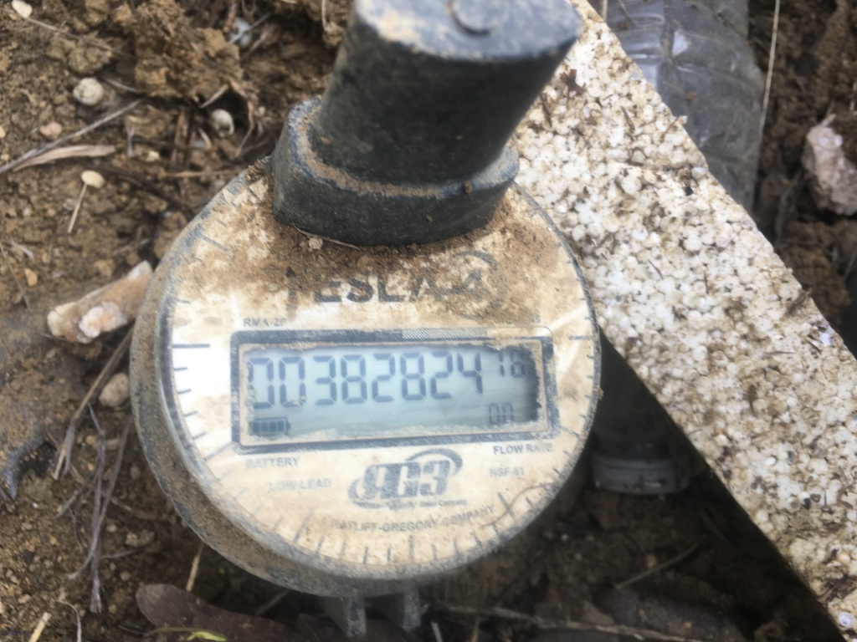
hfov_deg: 61.7
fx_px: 718
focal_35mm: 29
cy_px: 321
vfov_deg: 48.2
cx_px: 428
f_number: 2.2
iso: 25
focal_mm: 4.15
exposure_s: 1/60
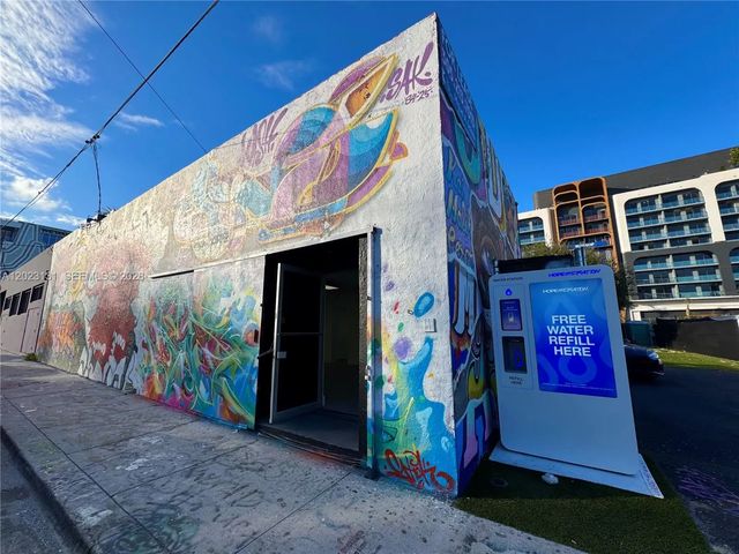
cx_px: 370
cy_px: 277
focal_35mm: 14
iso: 50
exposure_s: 1/1420
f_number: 2.2
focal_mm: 2.22
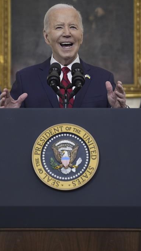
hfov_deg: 13.1
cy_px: 125
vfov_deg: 23.2
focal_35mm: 92
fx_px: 612
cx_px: 70
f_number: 2.8
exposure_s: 1/320
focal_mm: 58
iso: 2000
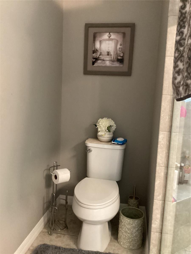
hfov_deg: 45.4
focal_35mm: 31
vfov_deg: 58.4
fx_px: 228
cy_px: 127
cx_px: 96
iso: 640
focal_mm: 3.3
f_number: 2.4
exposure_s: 1/30
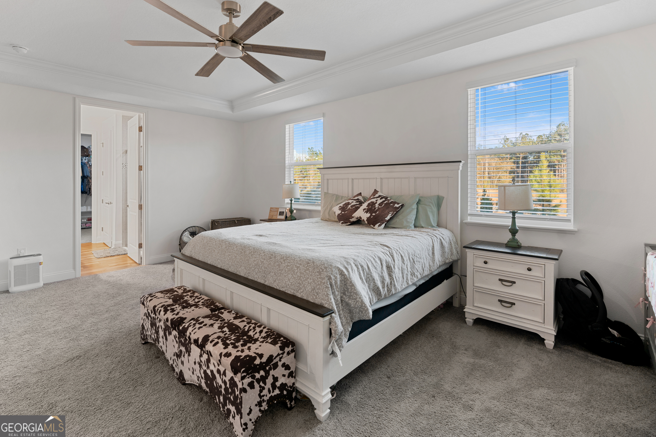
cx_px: 328
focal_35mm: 16
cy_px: 218
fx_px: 292
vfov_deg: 73.7
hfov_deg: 96.7
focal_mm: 16
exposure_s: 1/3
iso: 100
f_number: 5.6
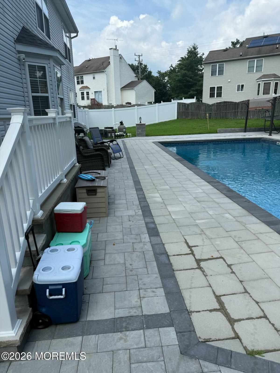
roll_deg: +0.0
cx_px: 140
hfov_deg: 56.8
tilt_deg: -15.4
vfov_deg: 71.6
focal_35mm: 24
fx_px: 259
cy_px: 186
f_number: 1.78
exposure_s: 1/3584
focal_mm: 6.76
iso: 80
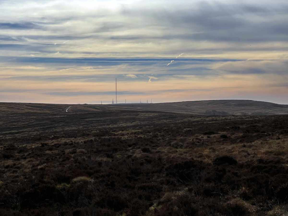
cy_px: 108
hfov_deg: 25.3
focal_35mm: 77
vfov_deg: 19.1
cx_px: 144
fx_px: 641
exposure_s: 1/2801
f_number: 2.8
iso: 25
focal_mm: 9
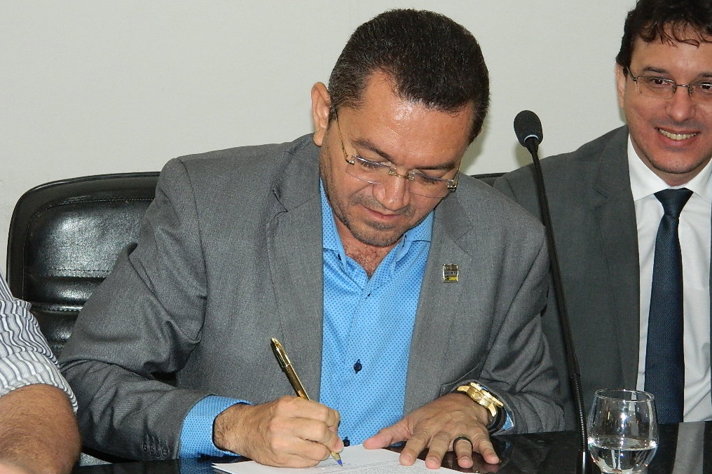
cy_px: 246
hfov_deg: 18.9
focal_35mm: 108
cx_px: 357
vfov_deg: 12.7
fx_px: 2136
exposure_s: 1/60
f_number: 4.5
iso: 400
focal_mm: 18.6
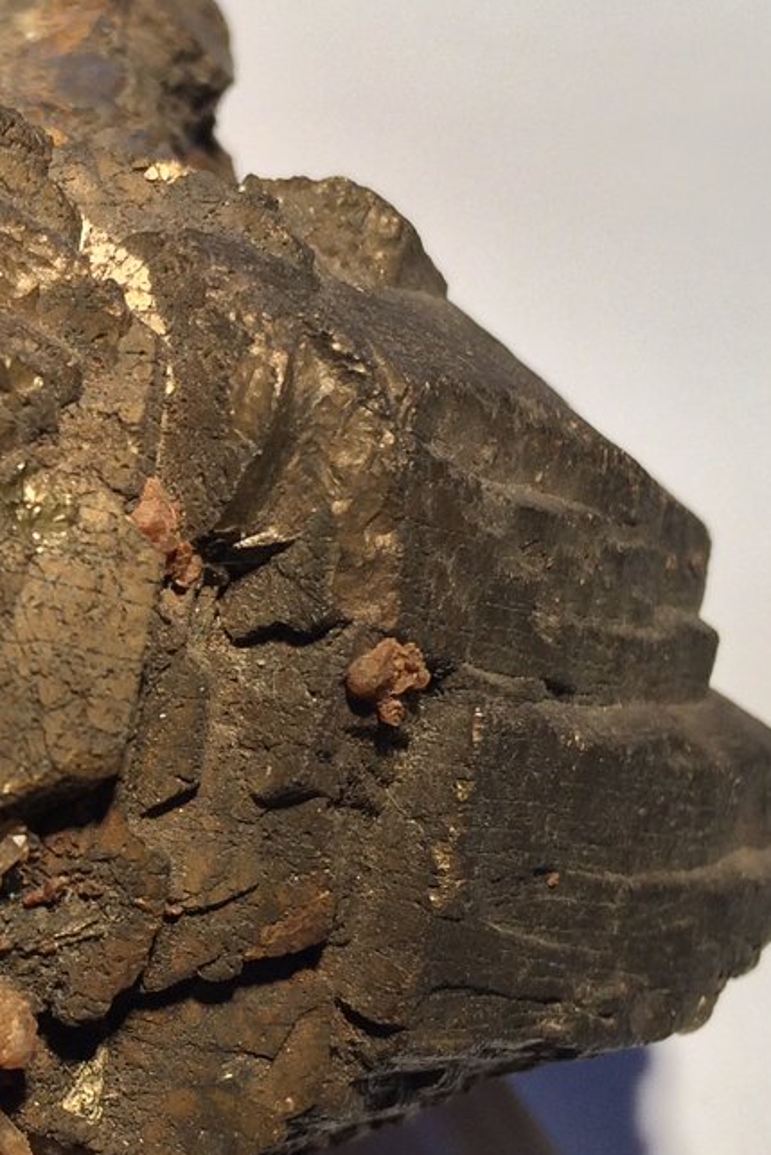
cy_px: 729
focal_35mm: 75
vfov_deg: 26.9
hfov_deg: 17.1
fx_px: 2408
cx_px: -244
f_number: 2.2
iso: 32
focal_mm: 4.15
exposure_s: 1/120
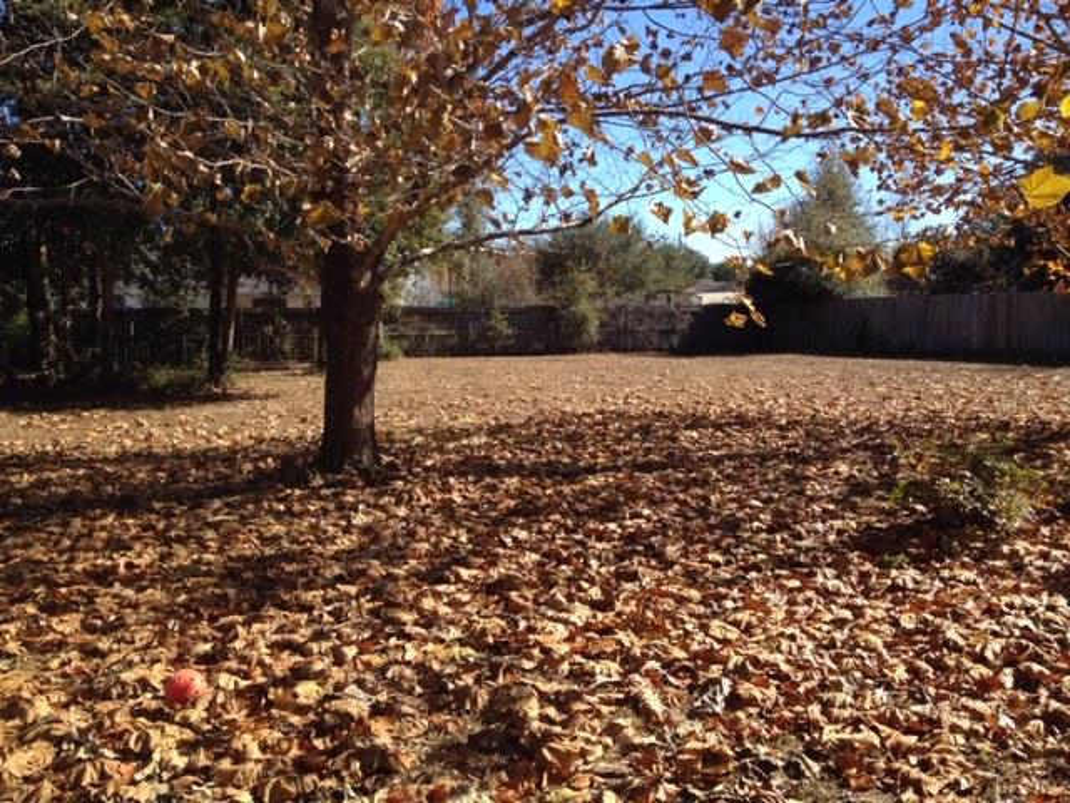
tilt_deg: -6.2
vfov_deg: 40.7
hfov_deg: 52.6
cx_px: 535
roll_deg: +0.4
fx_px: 1082
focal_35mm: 35
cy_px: 402
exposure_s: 1/905
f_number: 2.4
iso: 50
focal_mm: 4.28
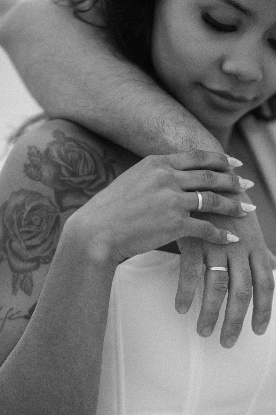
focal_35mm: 128
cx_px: 138
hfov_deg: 10.8
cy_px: 208
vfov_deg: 16.1
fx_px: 1466
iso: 400
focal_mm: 85
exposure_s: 1/100
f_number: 2
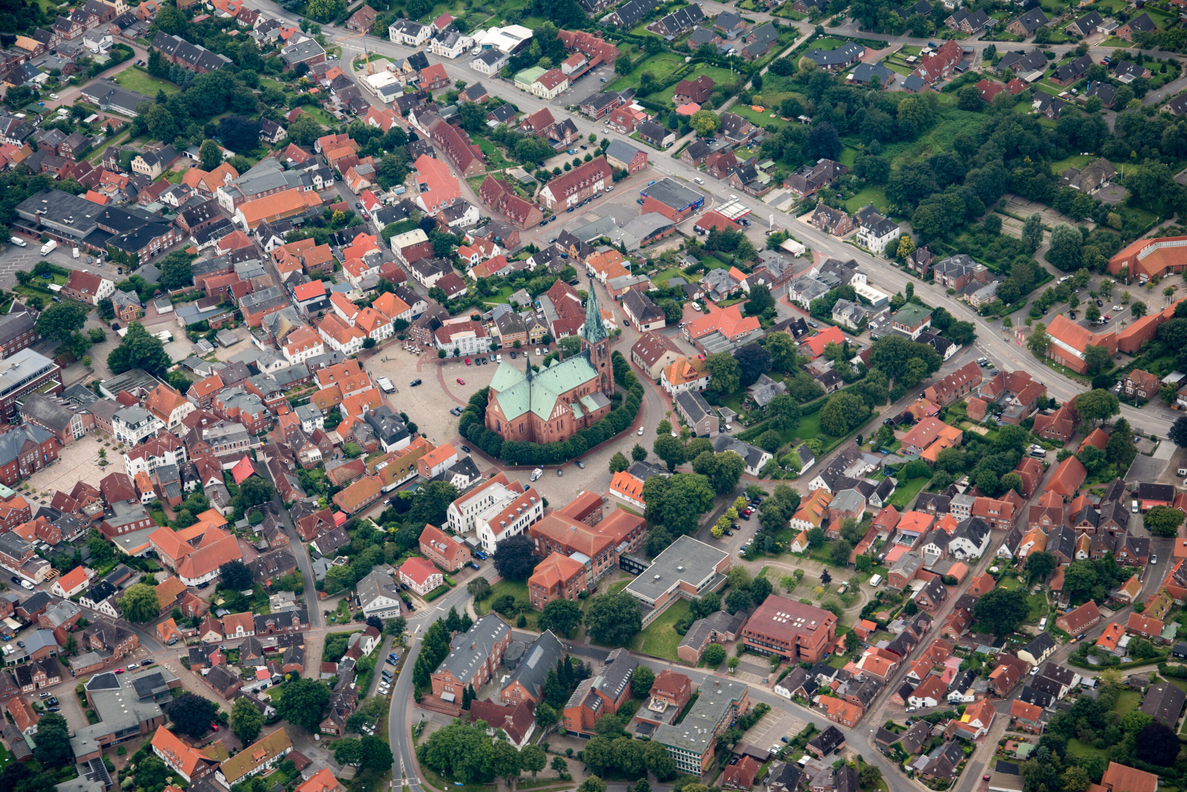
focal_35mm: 105
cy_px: 396
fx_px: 3462
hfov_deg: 19.5
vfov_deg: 13.0
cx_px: 594
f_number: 6.3
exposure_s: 1/160
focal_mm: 70
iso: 200
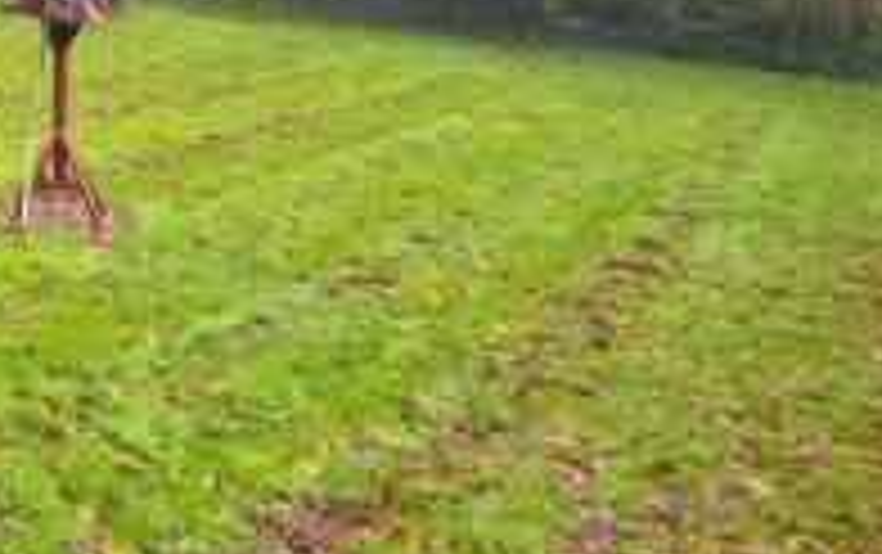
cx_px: -572
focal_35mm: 51
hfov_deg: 24.9
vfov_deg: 22.2
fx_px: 1227
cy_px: -212
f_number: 11
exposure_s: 1/4
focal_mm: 10
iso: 200
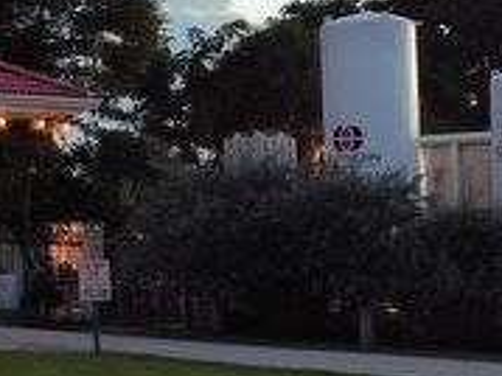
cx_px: -527
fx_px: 1493
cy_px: 146
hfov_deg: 15.1
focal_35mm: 103
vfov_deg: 14.3
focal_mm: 5.56
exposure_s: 1/60
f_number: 1.8
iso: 744
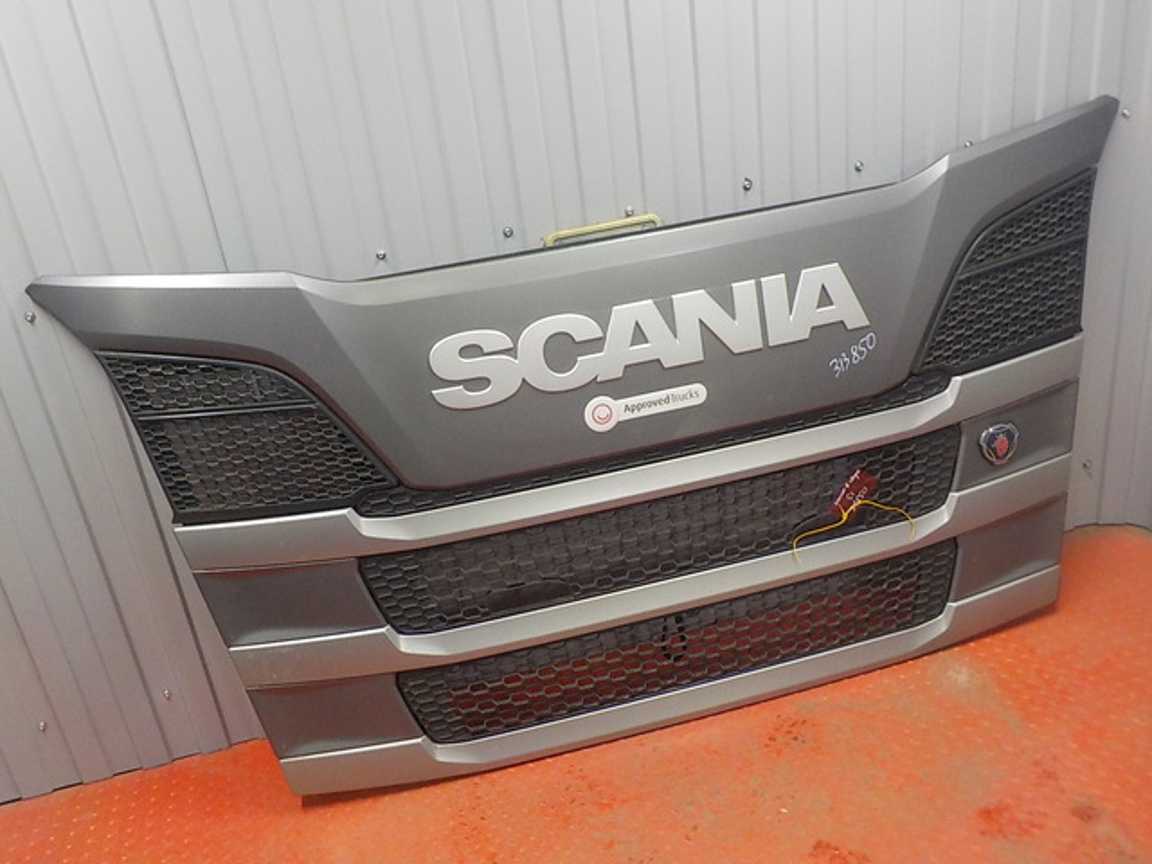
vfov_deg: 46.8
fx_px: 998
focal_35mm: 30
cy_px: 432
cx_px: 576
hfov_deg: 60.0
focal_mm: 4.1
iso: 400
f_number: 3.3
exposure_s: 1/20
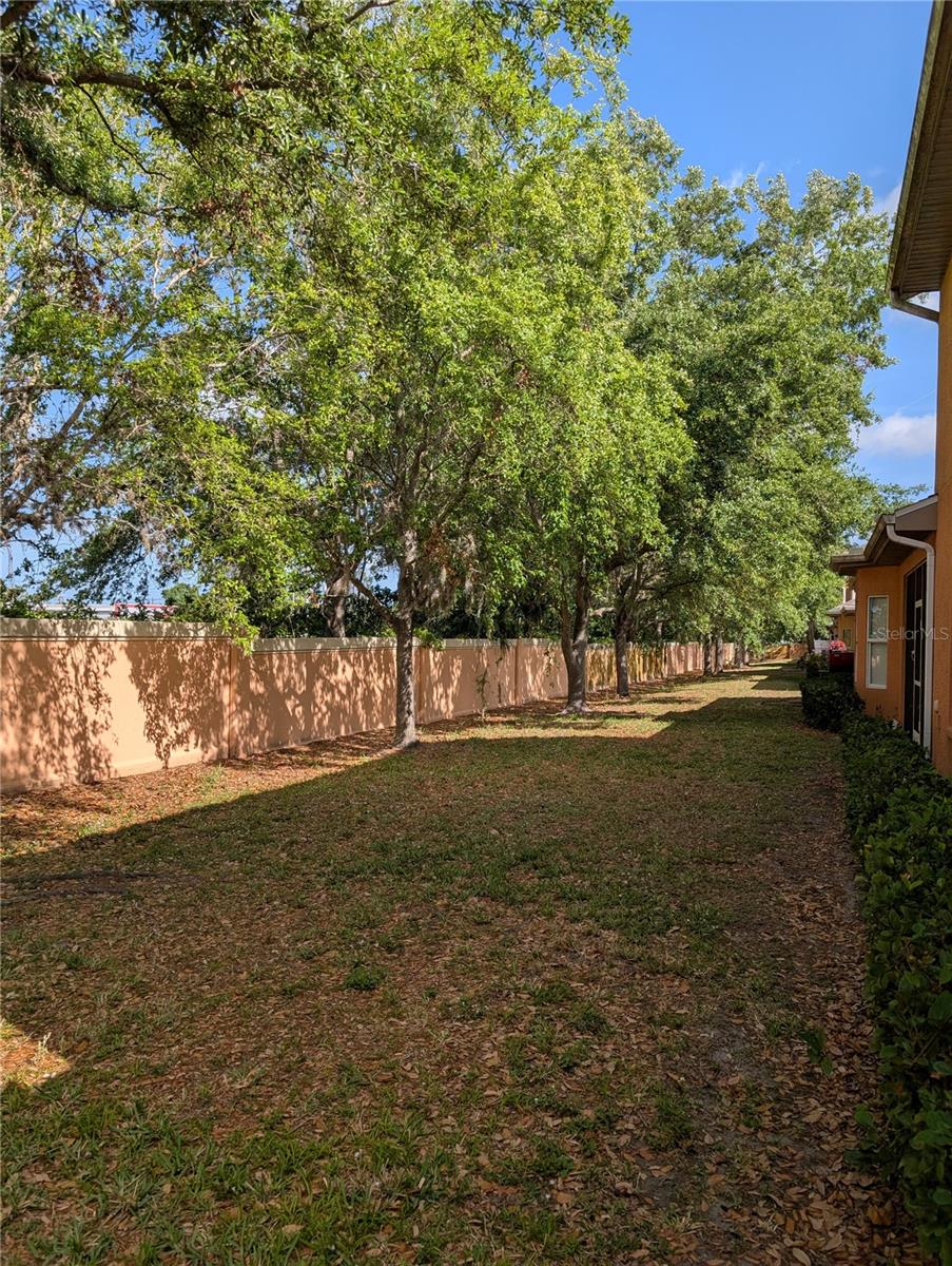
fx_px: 878
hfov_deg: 56.9
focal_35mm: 24
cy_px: 633
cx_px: 476
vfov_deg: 71.5
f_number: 1.68
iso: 21
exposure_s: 1/810
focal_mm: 6.9
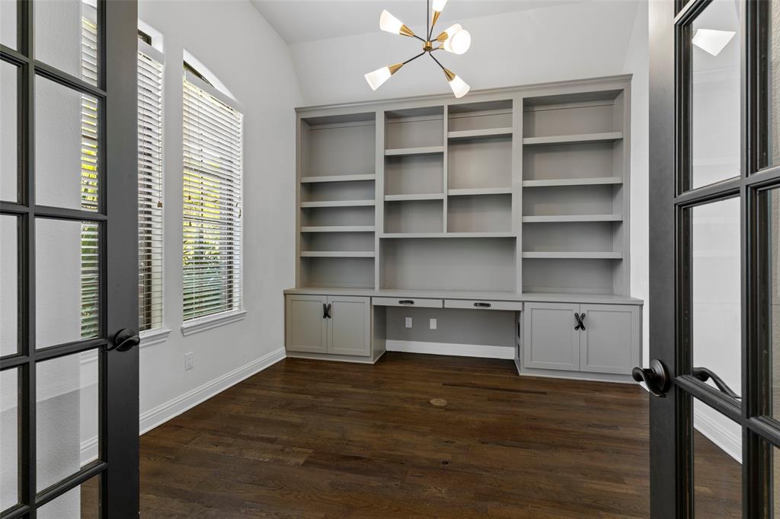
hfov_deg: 93.3
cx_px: 390
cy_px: 260
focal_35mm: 17
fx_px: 368
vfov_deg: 70.4
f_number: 10
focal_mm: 17
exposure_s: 1/1.67
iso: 400
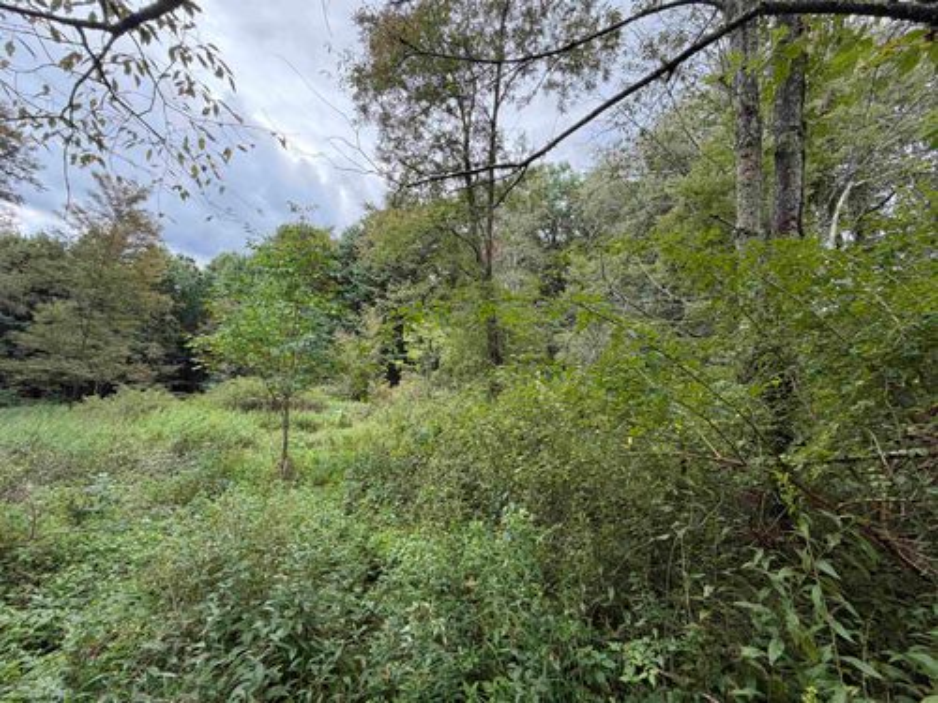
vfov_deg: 85.7
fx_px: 379
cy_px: 352
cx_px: 469
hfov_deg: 102.1
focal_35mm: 14
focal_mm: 2.22
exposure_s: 1/372
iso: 50
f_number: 2.2
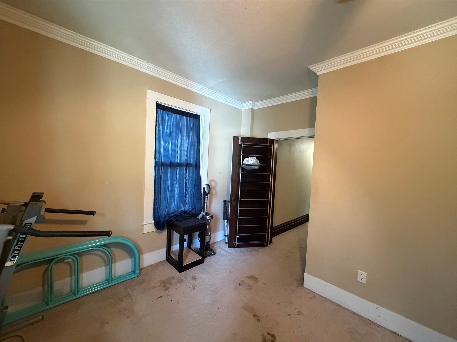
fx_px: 185
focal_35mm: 14
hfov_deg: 102.1
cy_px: 171
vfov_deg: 85.7
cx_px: 228
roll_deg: -1.9
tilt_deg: -2.8
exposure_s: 1/60
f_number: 2.2
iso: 1250
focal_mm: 2.22
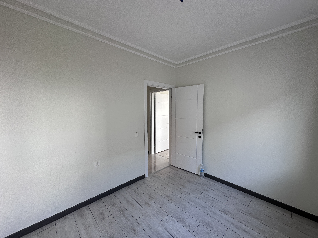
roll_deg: -0.7
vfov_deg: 85.7
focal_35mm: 14
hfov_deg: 102.1
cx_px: 159
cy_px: 119
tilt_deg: -3.2
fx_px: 129
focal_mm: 2.22
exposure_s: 1/100
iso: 64
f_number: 2.2
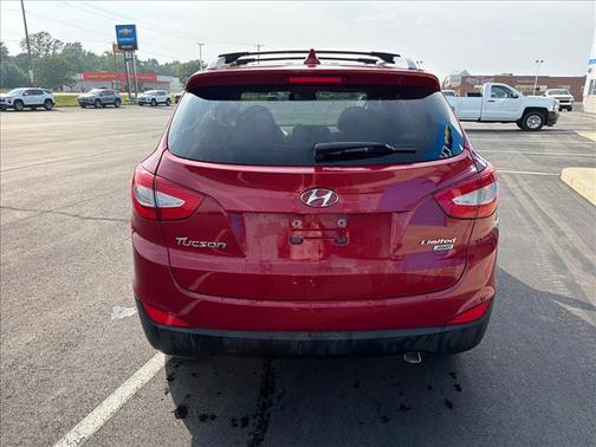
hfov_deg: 71.6
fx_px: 413
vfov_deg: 56.8
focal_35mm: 24
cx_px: 298
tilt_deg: -18.2
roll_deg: -0.3
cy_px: 224
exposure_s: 1/2801
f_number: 1.78
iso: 100
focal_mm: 6.76
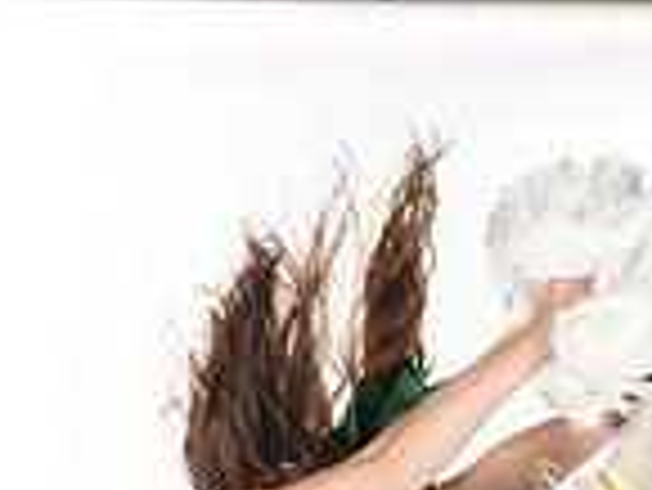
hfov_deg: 13.8
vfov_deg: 9.6
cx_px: 360
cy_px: 1007
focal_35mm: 143
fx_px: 2696
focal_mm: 48
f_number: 8
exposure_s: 1/400
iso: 640
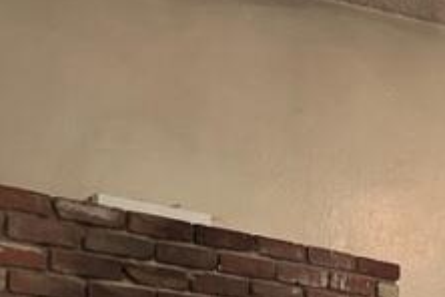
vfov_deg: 16.1
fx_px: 964
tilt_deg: -1.2
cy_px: 437
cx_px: 447
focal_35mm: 78
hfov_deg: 24.8
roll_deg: -1.1
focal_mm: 5.7
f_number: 1.5
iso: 320
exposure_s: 1/60
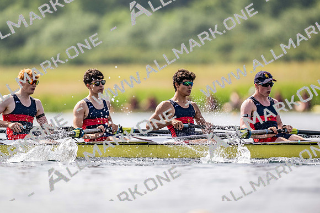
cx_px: 160
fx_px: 5334
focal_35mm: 600
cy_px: 106
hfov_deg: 3.4
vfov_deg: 2.3
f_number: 4
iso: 200
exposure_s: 1/2500
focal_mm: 600
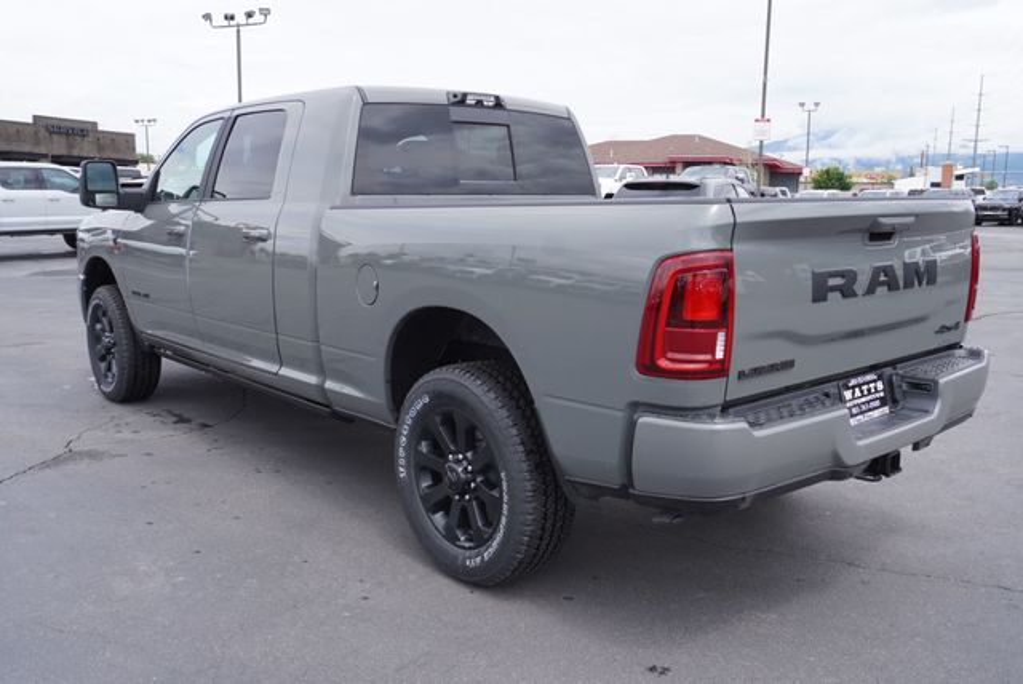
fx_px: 896
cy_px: 342
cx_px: 512
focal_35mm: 32
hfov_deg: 59.4
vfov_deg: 41.8
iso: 100
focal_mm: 21
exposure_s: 1/200
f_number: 7.1
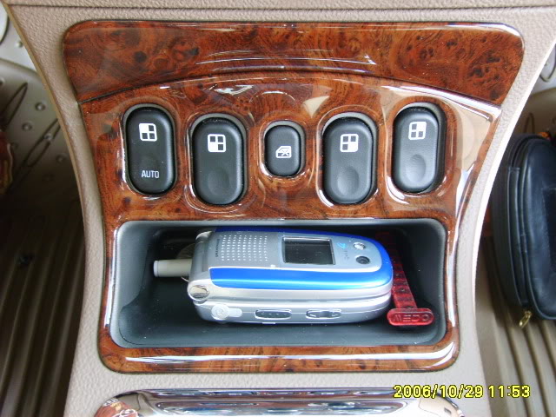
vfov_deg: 40.7
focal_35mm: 35
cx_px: 278
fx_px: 562
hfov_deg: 52.6
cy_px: 208
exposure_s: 1/30
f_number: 2.8
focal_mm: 5.8
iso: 123
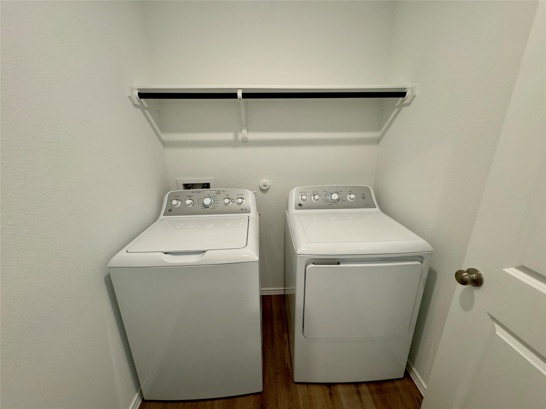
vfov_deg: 85.7
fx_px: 221
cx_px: 273
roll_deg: +1.2
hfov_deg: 102.1
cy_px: 204
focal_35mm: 14
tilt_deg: -18.6
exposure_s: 1/120
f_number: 2.2
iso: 250
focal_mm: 2.22
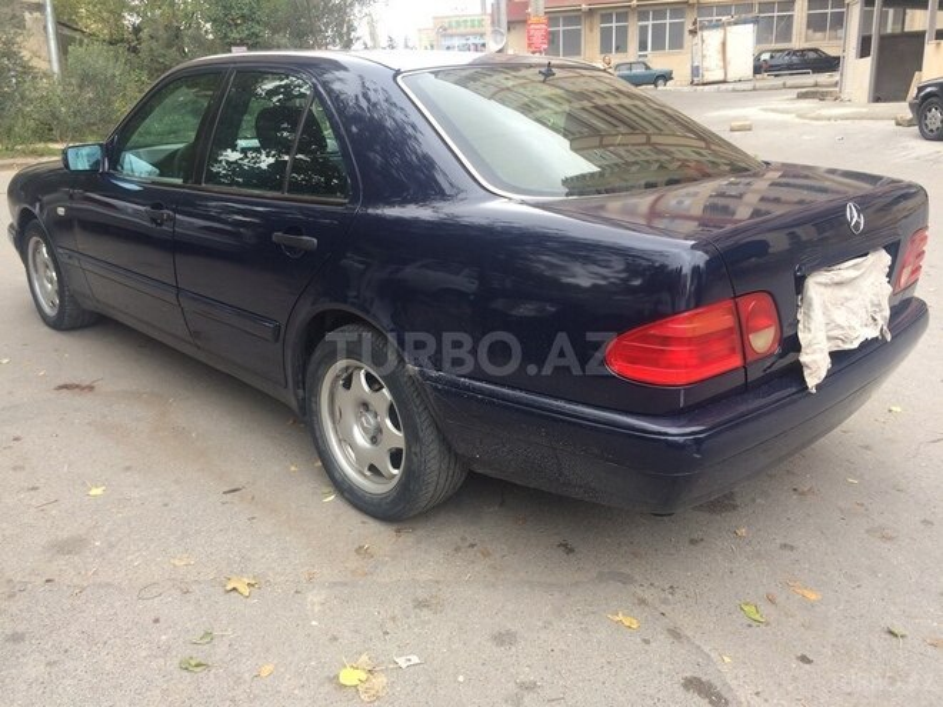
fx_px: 790
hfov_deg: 61.7
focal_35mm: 29
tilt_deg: -16.7
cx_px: 472
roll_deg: +1.0
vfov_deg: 48.2
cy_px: 354
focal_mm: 4.15
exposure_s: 1/100
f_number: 2.2
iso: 40
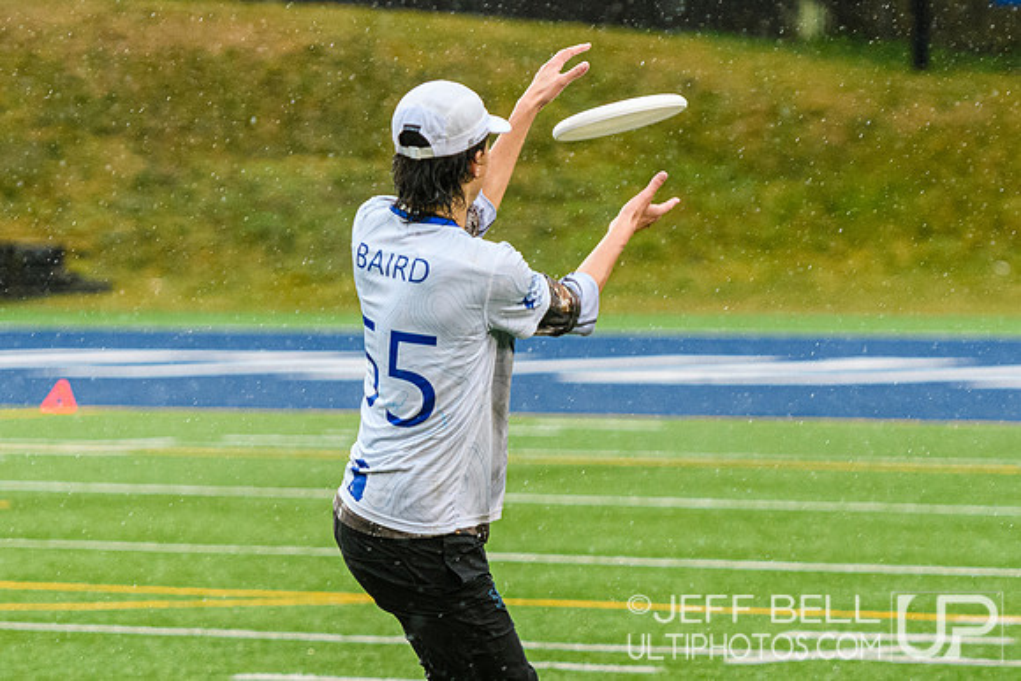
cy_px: 359
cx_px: 585
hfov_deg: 6.8
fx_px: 8583
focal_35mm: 303
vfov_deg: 4.5
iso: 1800
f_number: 3.2
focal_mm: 122
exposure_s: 1/1000
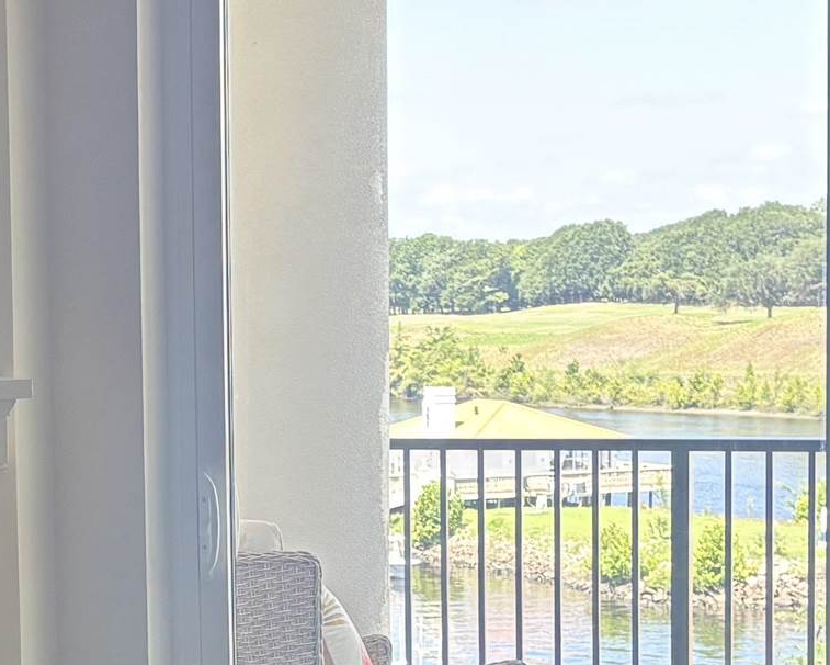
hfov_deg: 18.0
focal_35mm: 103
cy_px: 544
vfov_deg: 14.9
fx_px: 2531
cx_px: -50
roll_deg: +1.5
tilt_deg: -5.2
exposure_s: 1/121
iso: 50
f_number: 1.6
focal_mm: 5.96
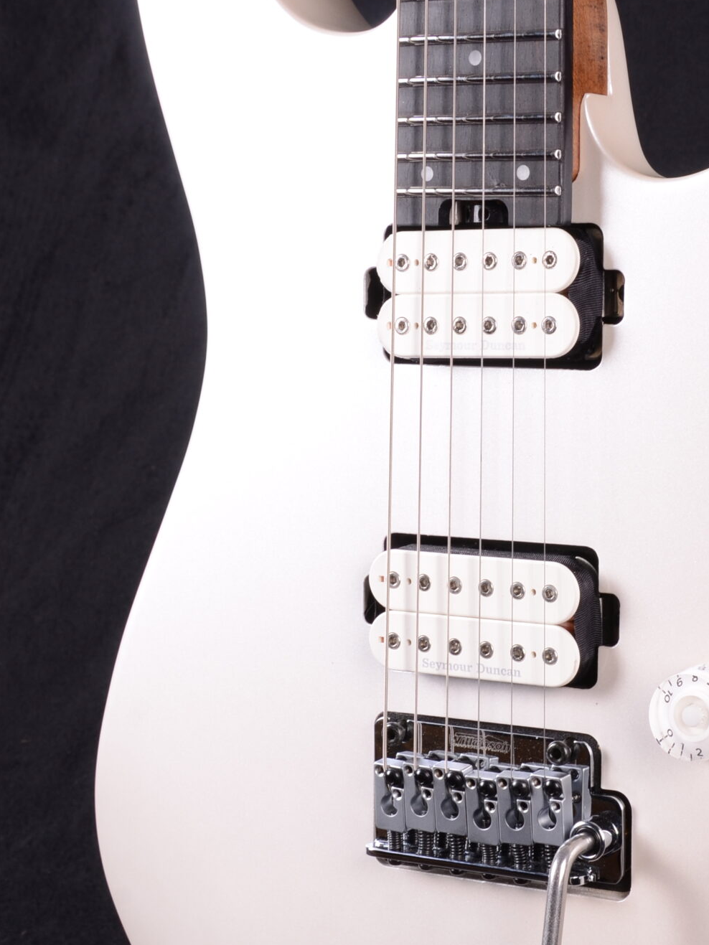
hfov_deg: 15.0
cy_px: 506
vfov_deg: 20.0
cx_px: 571
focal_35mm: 98
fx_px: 2674
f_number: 13
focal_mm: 35
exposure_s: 1/200
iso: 200
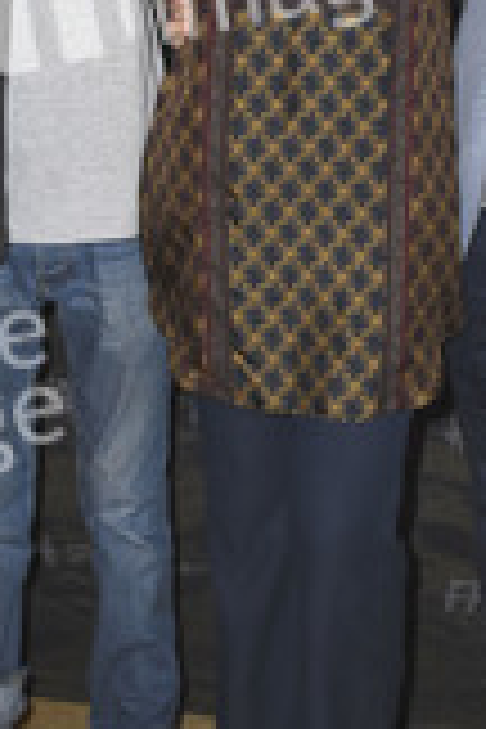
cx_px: 324
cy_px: 194
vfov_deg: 23.6
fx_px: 1726
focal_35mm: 85
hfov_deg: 16.0
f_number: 5.6
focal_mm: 23
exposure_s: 1/125
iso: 800
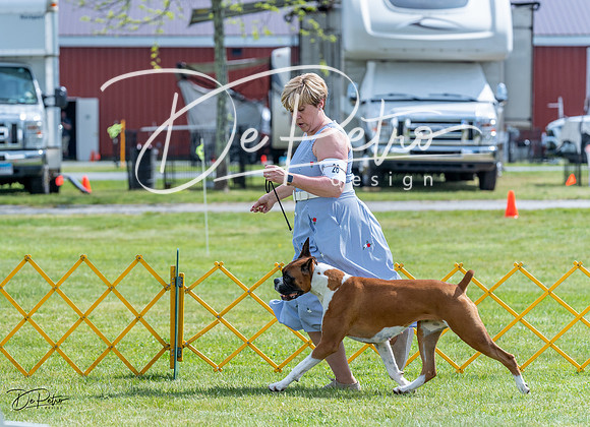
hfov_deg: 10.3
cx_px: 240
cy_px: 224
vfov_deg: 7.5
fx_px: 3261
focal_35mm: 194
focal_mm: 154
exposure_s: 1/1600
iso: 400
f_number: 5
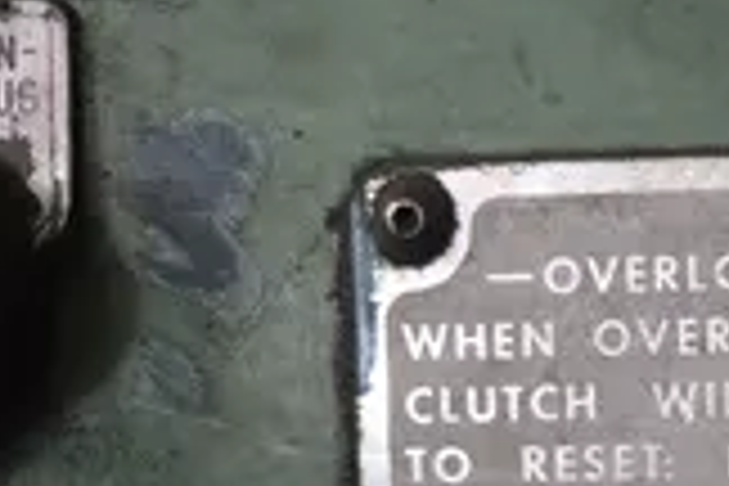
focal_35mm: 59
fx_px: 1195
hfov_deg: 29.3
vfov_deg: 22.1
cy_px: 495
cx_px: 873
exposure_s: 1/60
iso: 1000
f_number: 1.8
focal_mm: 5.4
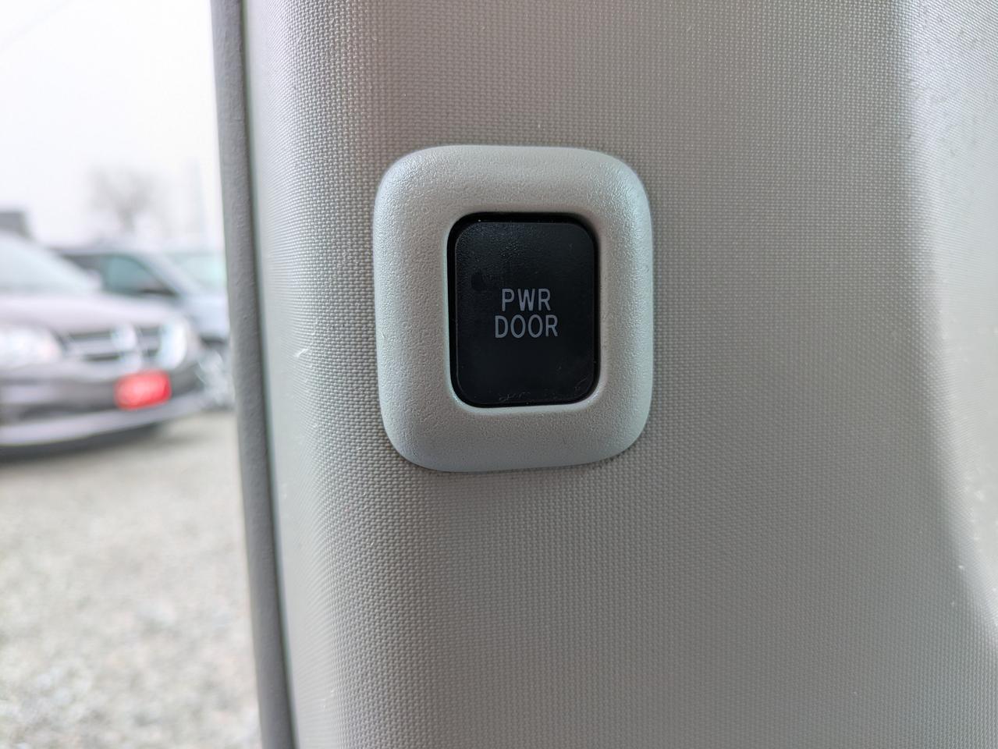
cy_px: 374
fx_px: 721
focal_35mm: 25
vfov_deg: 54.9
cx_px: 499
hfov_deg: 69.4
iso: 24
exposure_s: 1/195
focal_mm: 5.43
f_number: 1.89
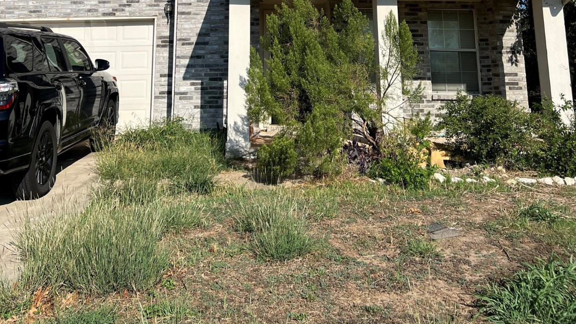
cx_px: 289
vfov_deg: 28.4
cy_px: -30
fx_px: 580
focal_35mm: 38
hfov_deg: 52.8
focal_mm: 5.7
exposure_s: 1/6211
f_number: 1.5
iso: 50
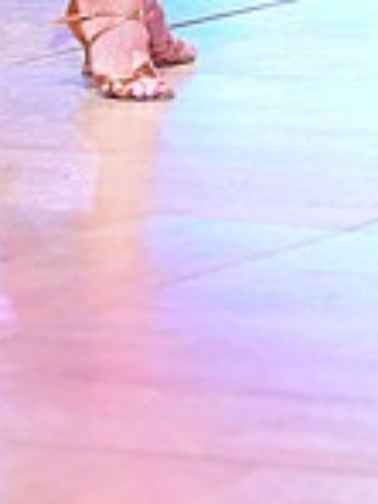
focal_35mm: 335
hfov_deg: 4.4
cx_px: 501
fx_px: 4878
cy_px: -375
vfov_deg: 5.8
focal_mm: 89
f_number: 3.5
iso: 1600
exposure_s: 1/250
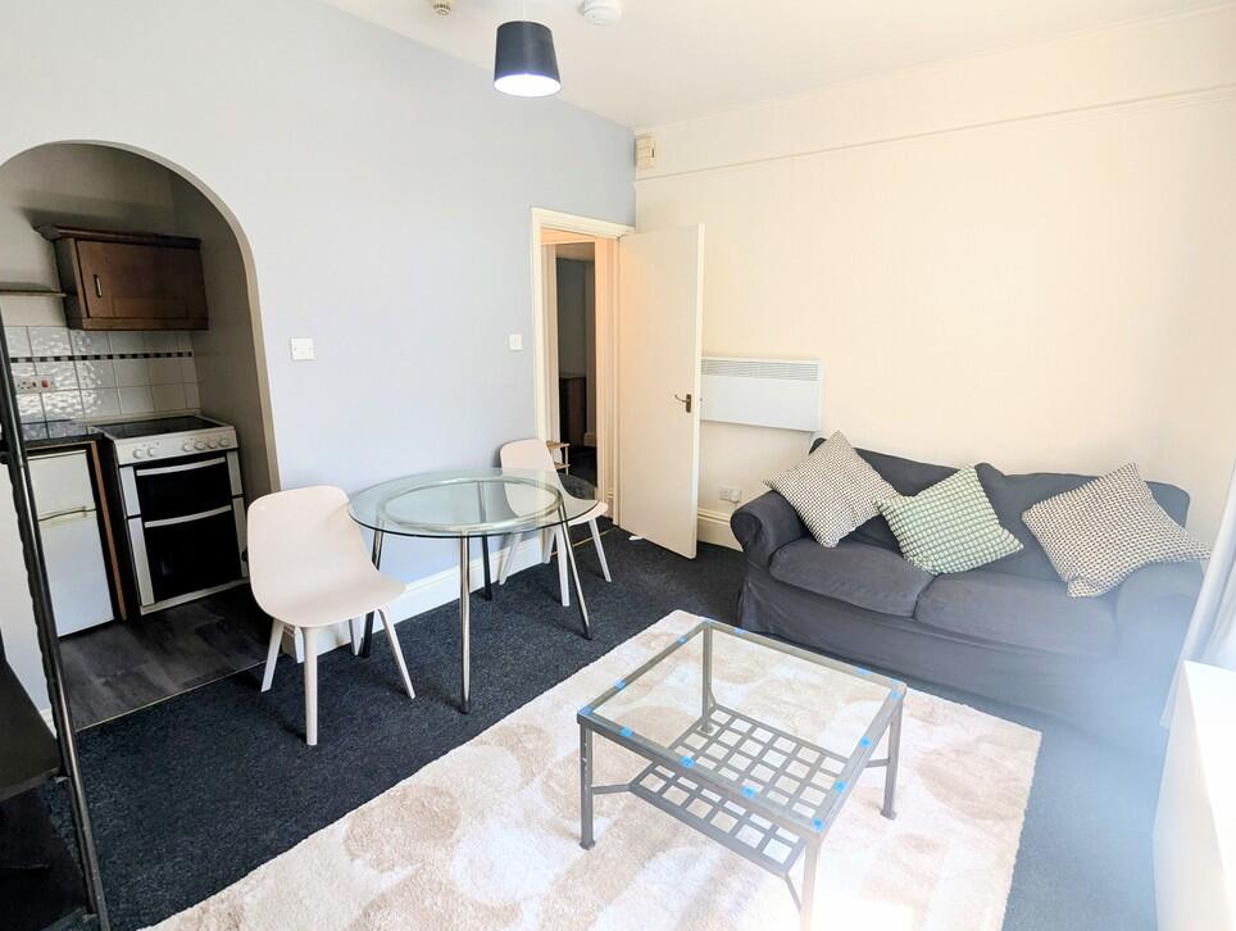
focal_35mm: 17
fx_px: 608
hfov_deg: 90.9
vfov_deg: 74.9
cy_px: 451
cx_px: 646
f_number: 2.2
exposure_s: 1/45
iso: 39
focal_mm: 2.35
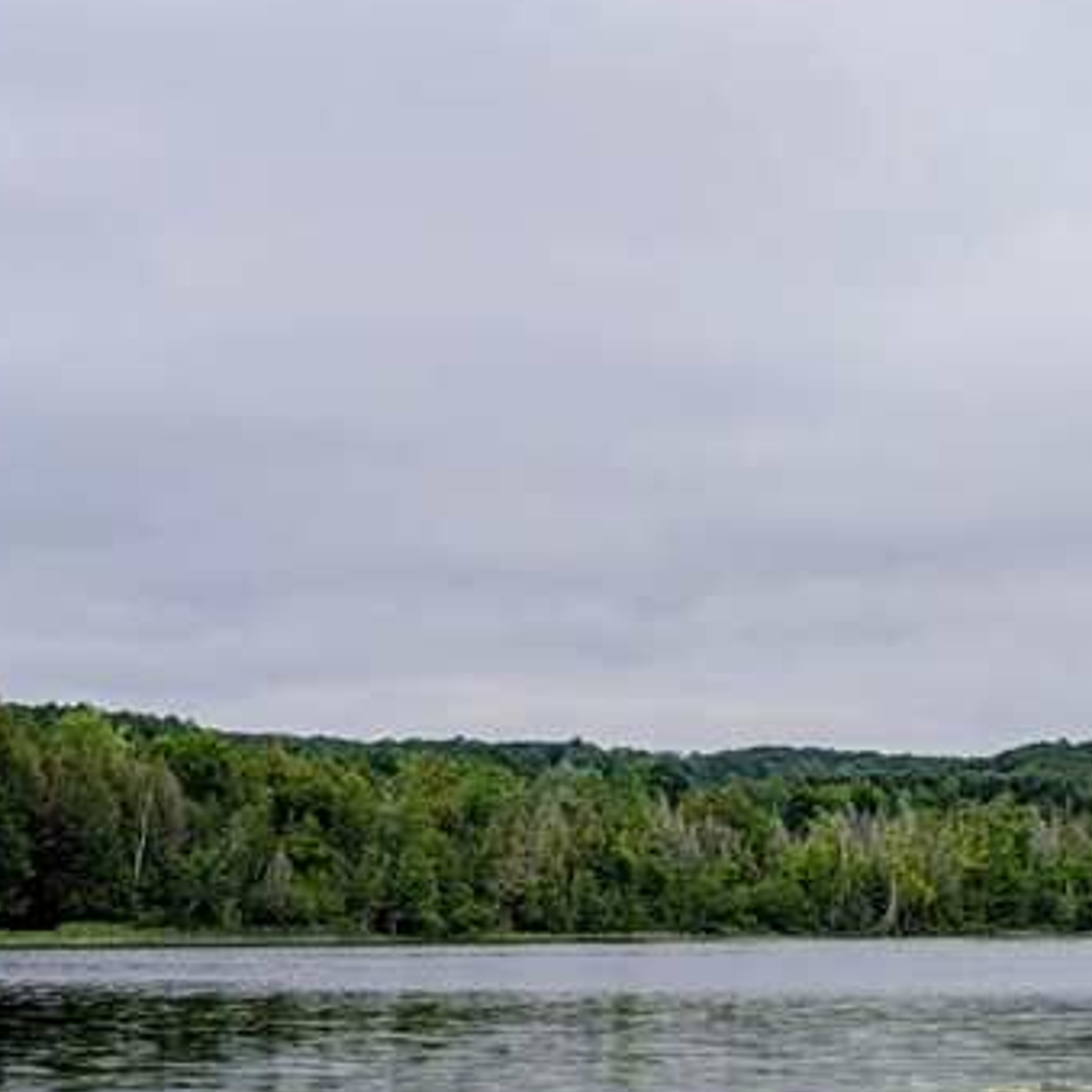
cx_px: 981
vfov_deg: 21.6
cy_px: 673
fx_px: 2855
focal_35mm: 80
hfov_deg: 21.2
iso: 22
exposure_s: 1/782
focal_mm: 6.9
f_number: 1.68
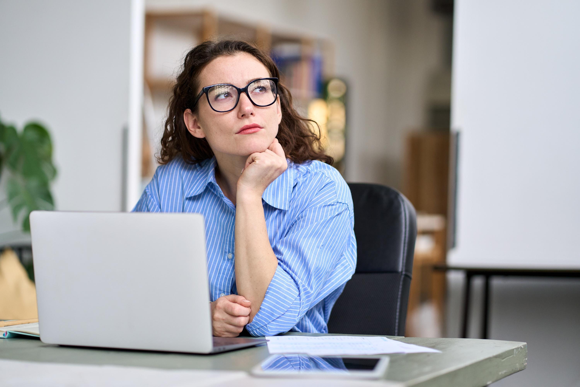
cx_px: 290
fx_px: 1370
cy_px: 194
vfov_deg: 16.1
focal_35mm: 85
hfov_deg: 23.9
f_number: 2.2
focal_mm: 85
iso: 800
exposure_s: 1/320
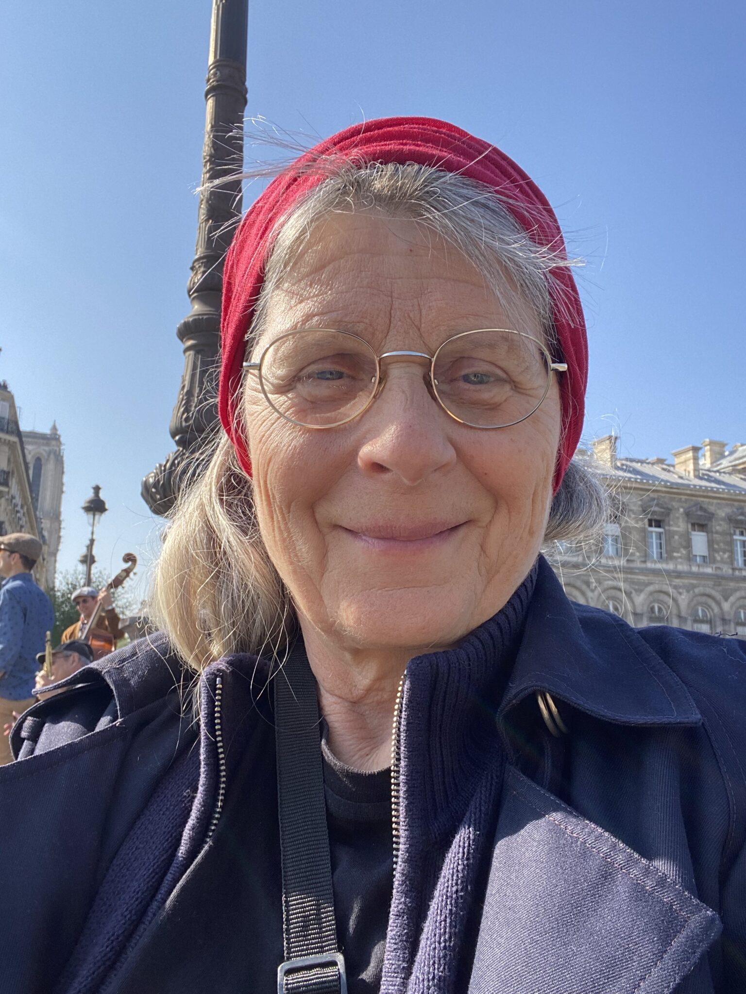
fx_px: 862
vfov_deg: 60.0
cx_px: 373
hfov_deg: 46.8
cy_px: 497
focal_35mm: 30
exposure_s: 1/474
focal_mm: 2.71
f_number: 2.2
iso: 25
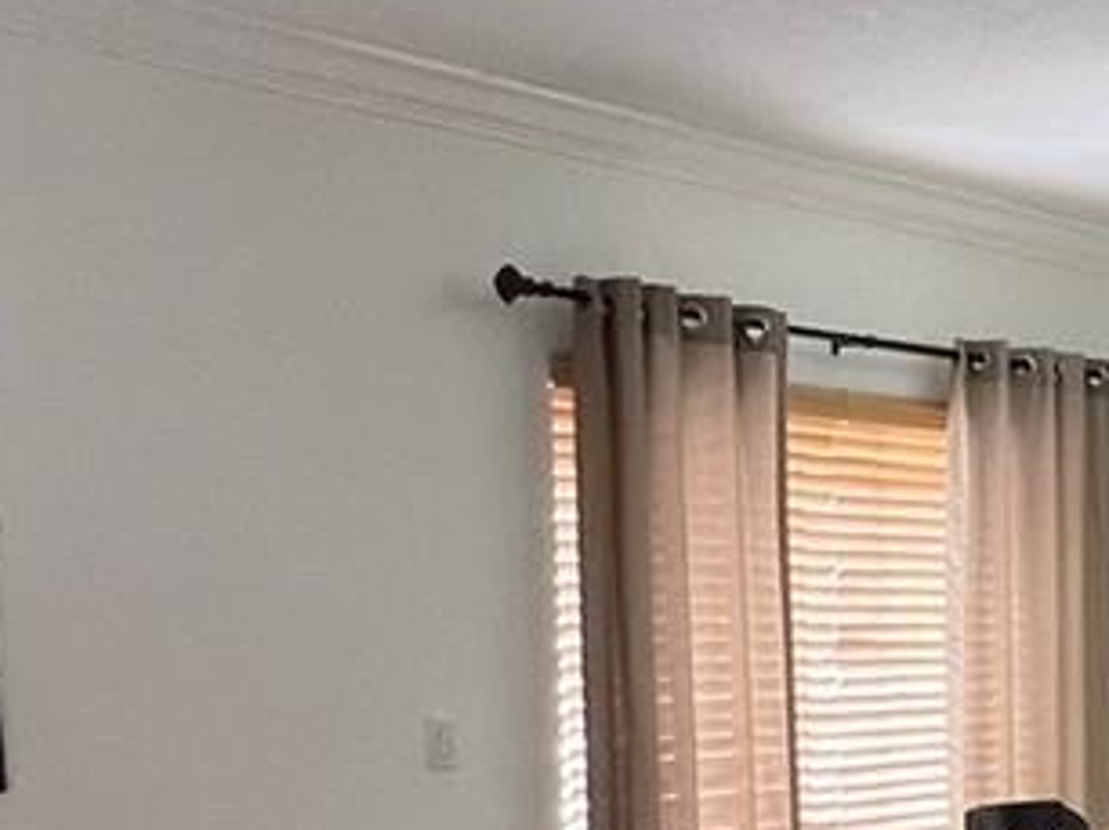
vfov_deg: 20.1
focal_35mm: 68
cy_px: 1026
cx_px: 1138
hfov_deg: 26.8
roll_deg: +0.4
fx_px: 2177
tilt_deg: -10.4
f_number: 1.8
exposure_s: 1/60
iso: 200
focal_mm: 1.57
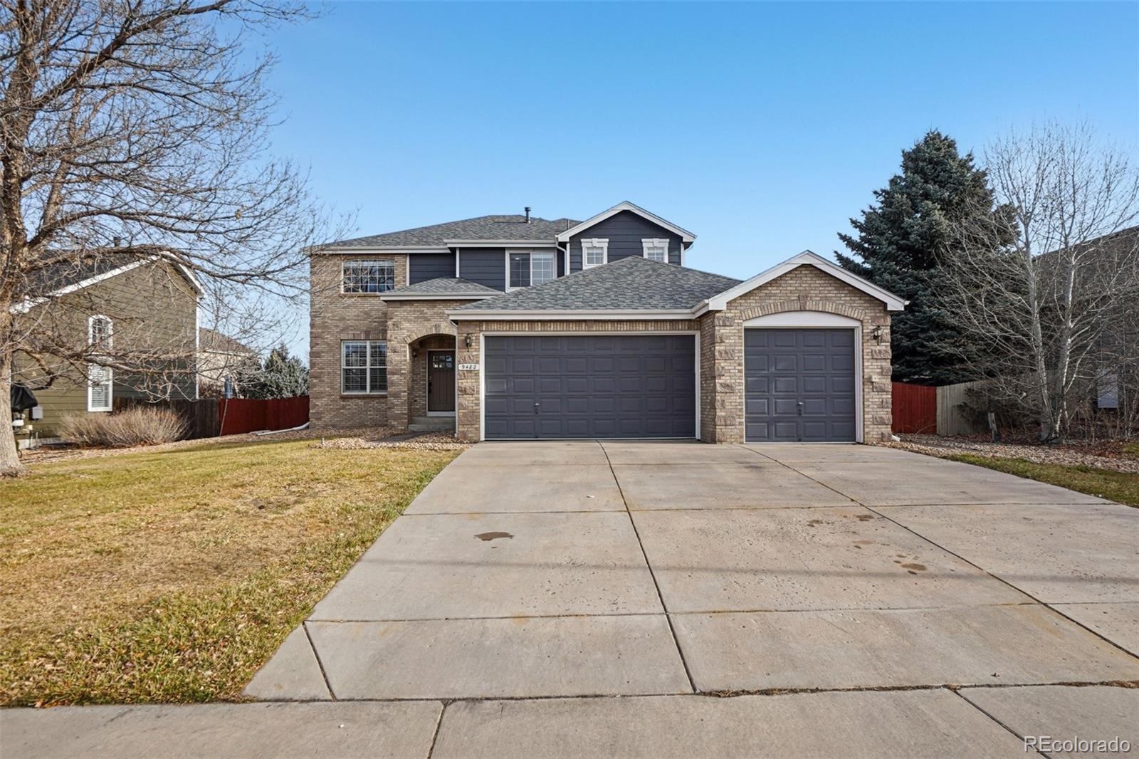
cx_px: 570
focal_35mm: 18
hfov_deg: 90.0
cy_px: 380
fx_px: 569
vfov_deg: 67.4
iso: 100
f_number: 8
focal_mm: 12
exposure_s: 1/160
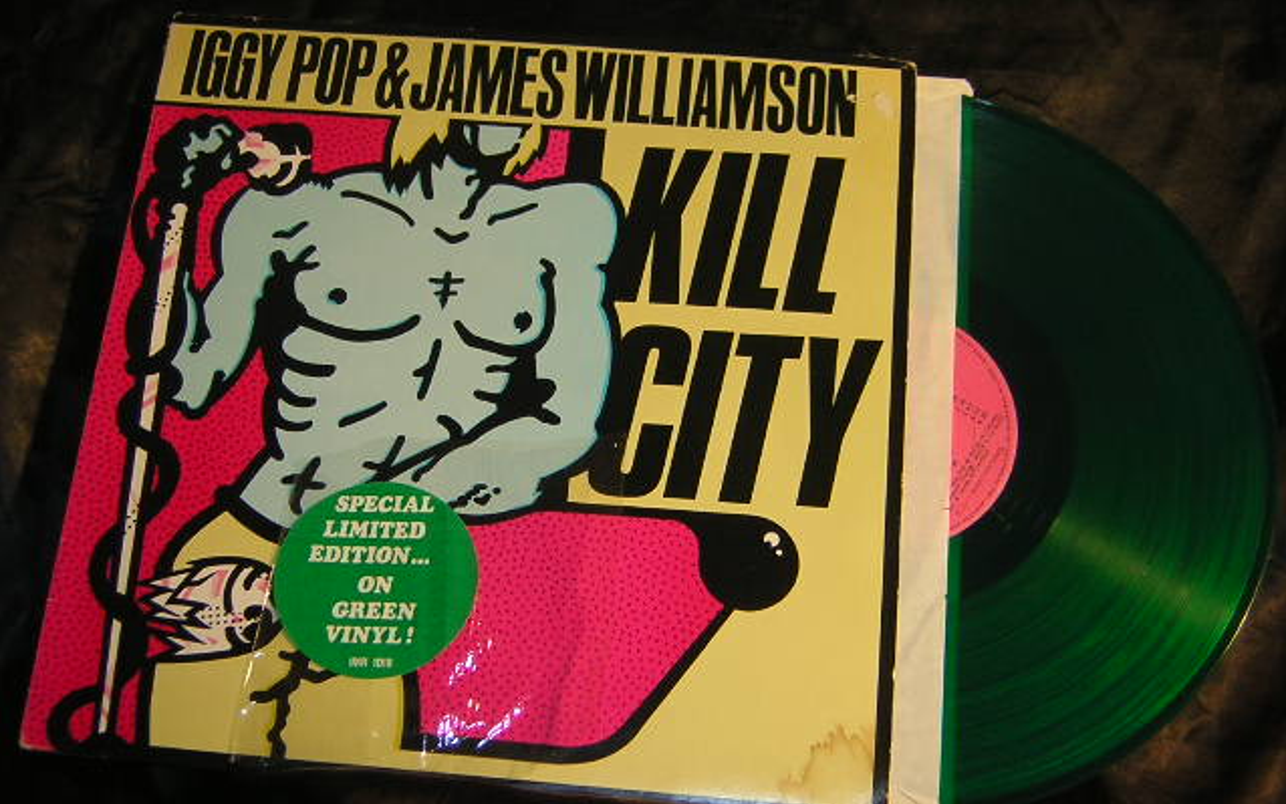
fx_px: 1753
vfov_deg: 25.8
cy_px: 433
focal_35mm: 50
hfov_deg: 40.3
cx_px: 643
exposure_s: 1/30
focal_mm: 6.1
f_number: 2.9
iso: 50
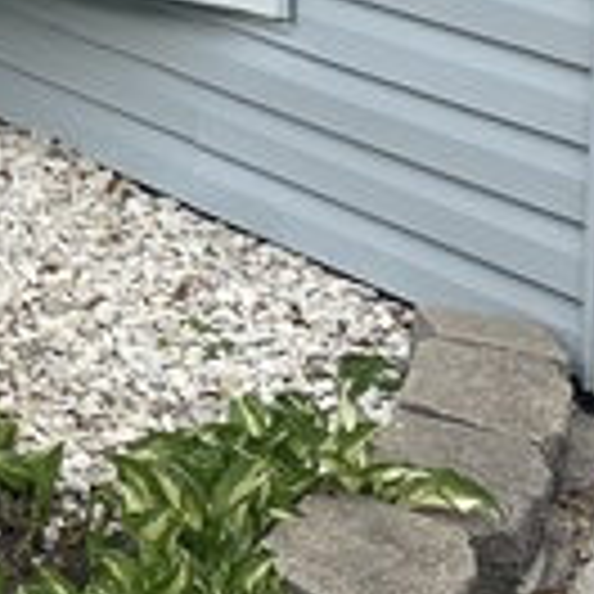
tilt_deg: -4.4
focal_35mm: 116
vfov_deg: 14.0
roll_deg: -0.6
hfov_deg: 13.6
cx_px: -446
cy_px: -335
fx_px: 2252
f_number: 1.8
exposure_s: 1/485
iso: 25
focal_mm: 4.25
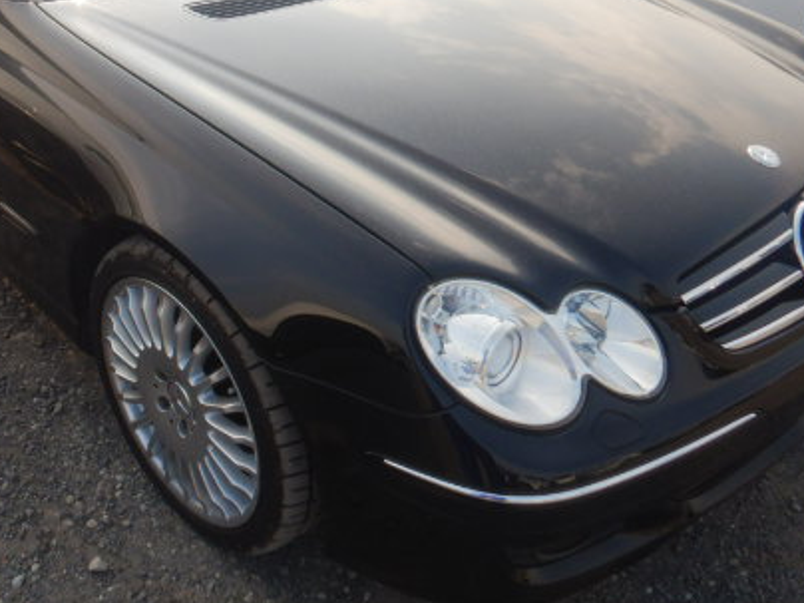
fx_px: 883
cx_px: 289
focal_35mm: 38
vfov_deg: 36.8
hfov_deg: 48.4
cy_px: 149
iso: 125
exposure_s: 1/160
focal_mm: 4.3
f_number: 2.8
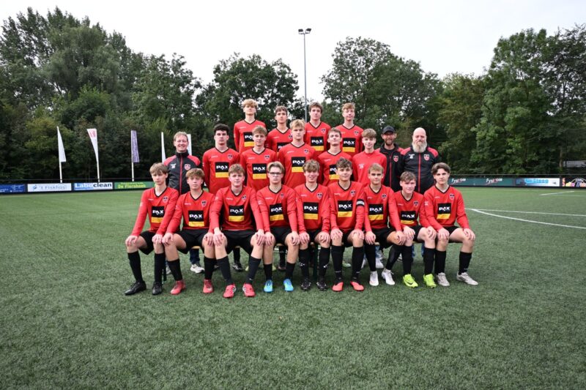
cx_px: 293
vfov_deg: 49.5
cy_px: 195
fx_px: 423
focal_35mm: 26
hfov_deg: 69.4
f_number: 4.5
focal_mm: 17.5
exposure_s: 1/800
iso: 320
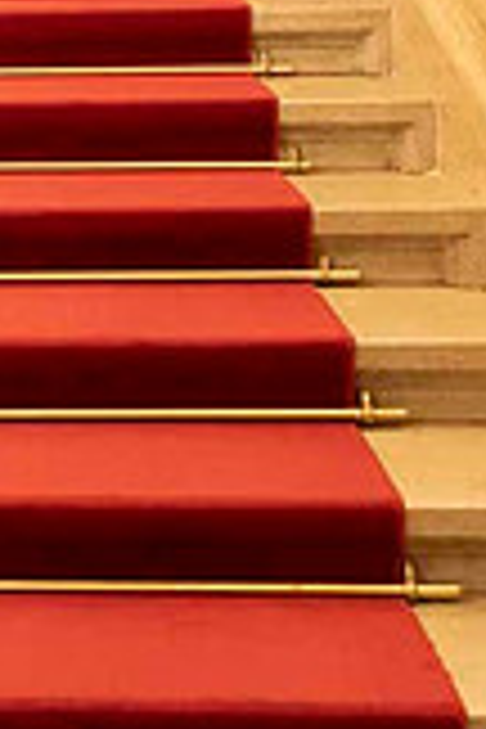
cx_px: -122
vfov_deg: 21.9
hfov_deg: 14.8
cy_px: -27
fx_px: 1802
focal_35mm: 89
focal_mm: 32
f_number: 4
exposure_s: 1/30
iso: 12800
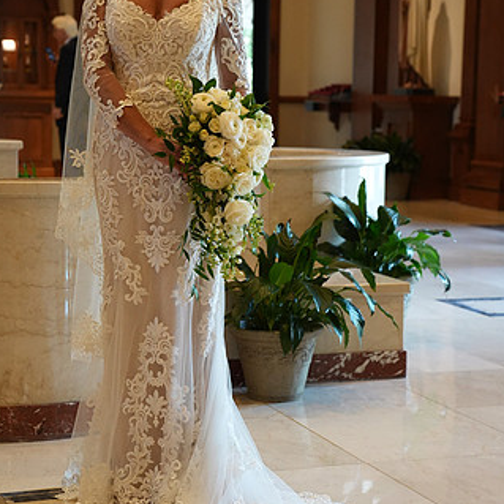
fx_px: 1450
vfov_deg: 19.7
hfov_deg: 19.7
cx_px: 233
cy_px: 221
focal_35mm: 88
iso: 3200
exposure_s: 1/100
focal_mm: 57
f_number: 4
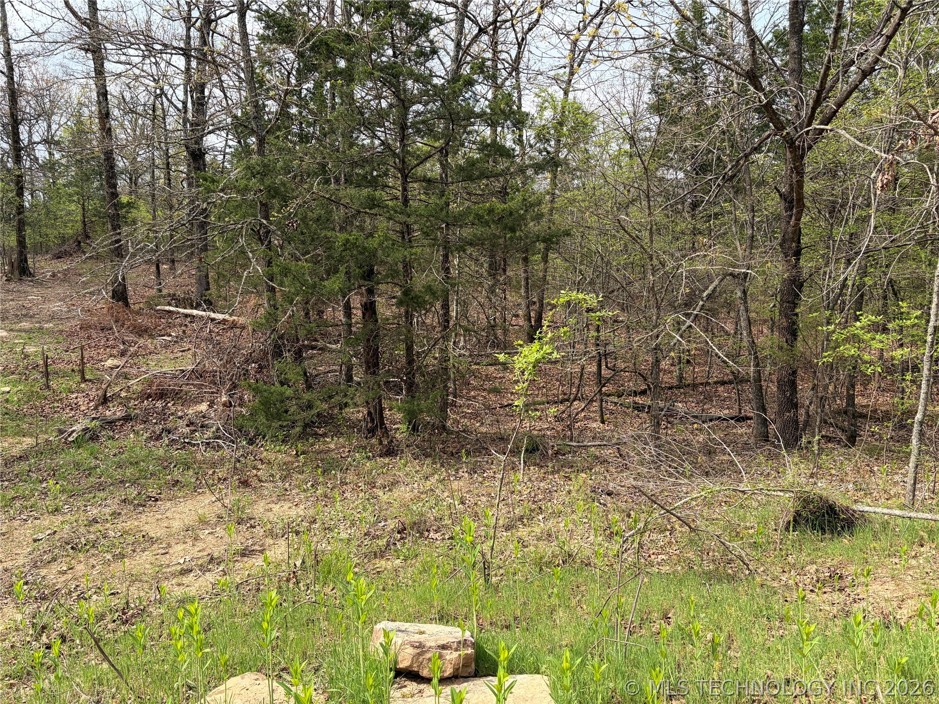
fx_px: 705
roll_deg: +0.2
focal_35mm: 26
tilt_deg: -0.9
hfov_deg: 67.3
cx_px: 470
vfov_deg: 53.1
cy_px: 352
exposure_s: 1/1626
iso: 50
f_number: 1.6
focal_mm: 5.96
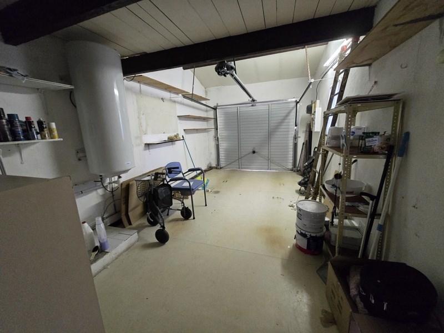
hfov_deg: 106.2
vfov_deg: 89.9
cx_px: 222
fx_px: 167
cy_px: 166
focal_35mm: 13
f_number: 2.2
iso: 640
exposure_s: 1/50
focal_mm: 1.7
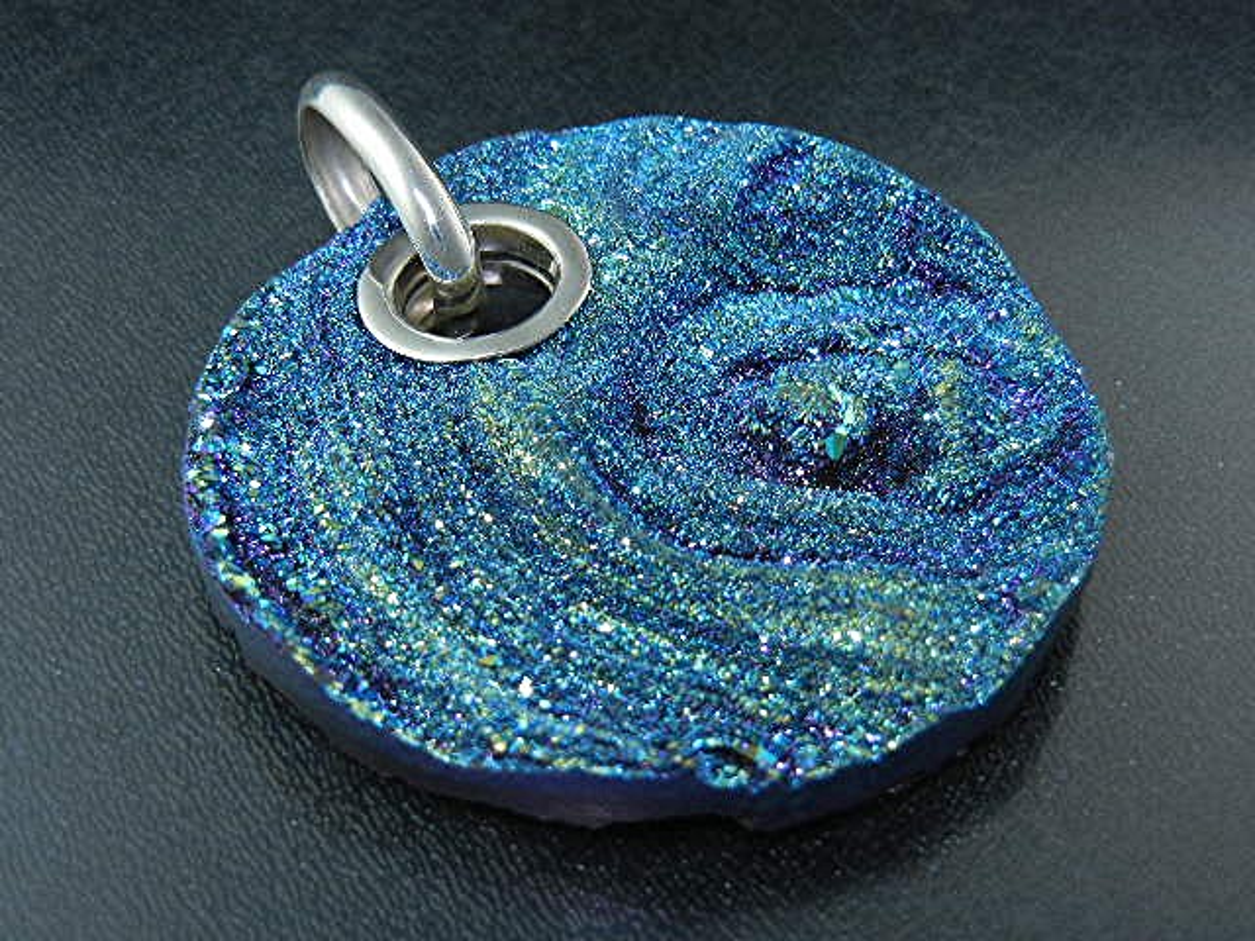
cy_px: 470
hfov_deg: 28.6
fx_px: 2465
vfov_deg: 21.6
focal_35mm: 68
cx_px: 628
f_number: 4.1
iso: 200
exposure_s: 1/30
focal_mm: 12.2
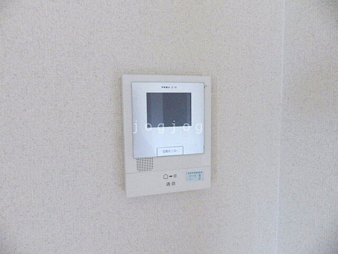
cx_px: 169
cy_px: 127
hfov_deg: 76.4
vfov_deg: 61.1
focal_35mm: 22
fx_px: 215
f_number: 3.1
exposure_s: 1/45
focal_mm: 4
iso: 640
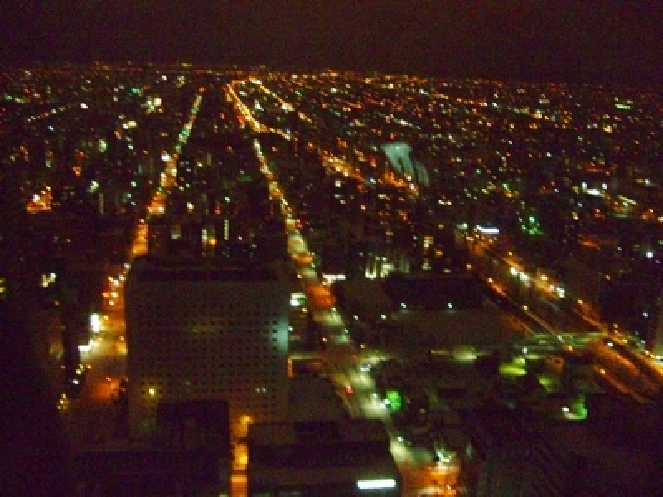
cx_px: 332
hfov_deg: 49.0
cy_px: 248
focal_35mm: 38
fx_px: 728
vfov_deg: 37.7
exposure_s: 1/15
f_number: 2.8
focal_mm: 7.9
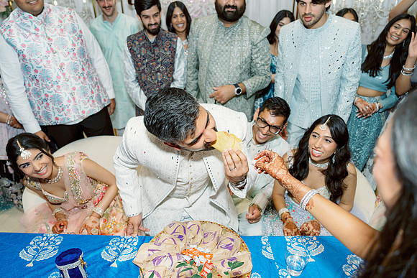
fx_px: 286
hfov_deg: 72.2
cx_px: 208
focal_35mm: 25
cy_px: 139
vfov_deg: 51.9
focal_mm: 24
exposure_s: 1/250
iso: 500
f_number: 2.8
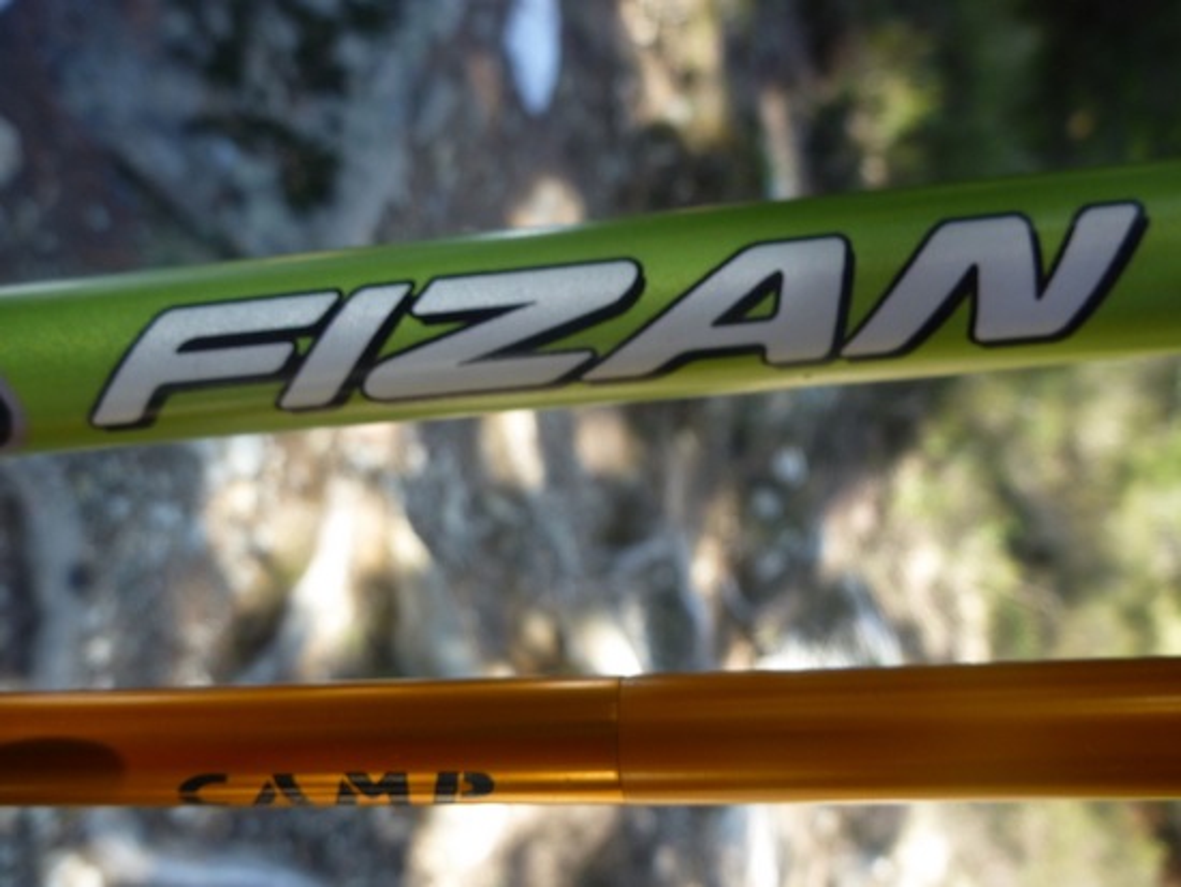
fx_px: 956
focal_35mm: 28
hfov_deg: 63.4
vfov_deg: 49.8
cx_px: 590
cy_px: 444
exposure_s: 1/50
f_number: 3.3
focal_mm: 4.9
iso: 80
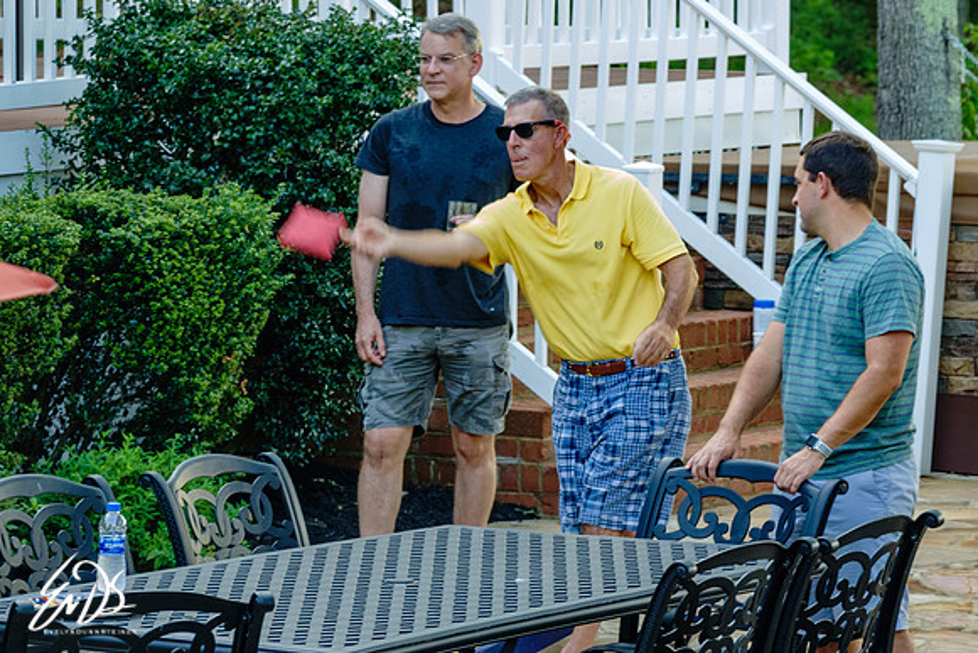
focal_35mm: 255
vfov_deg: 5.4
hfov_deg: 8.1
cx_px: 556
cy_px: 307
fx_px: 6932
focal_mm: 81.1
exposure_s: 1/125
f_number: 4
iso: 640
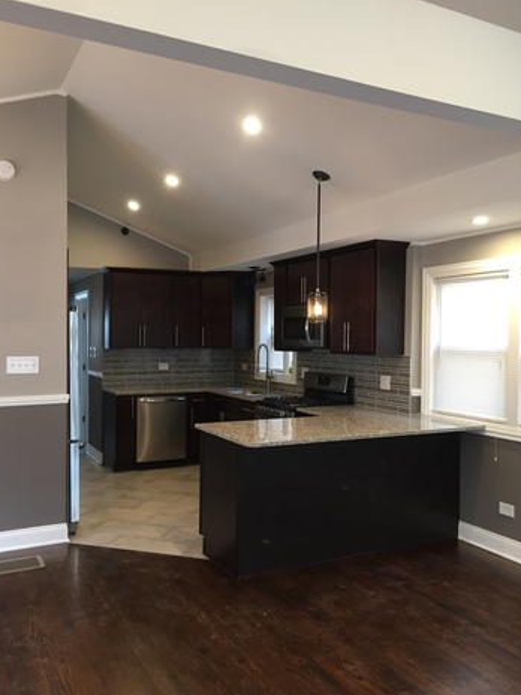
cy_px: 346
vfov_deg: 60.0
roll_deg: -0.9
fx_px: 602
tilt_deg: -0.1
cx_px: 256
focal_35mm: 30
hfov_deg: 46.8
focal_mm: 4.15
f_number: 2.2
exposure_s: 1/30
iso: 125
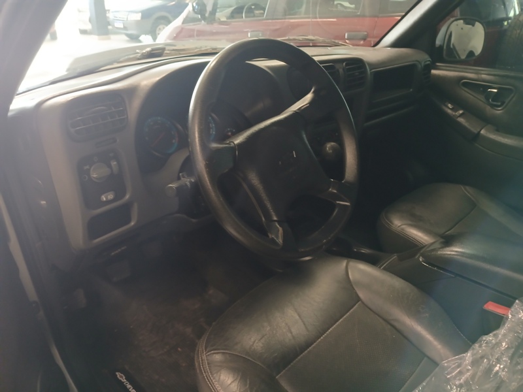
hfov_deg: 67.3
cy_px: 196
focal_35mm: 26
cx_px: 262
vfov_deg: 53.1
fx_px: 393
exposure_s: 1/24
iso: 400
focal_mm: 3.98
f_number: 1.8
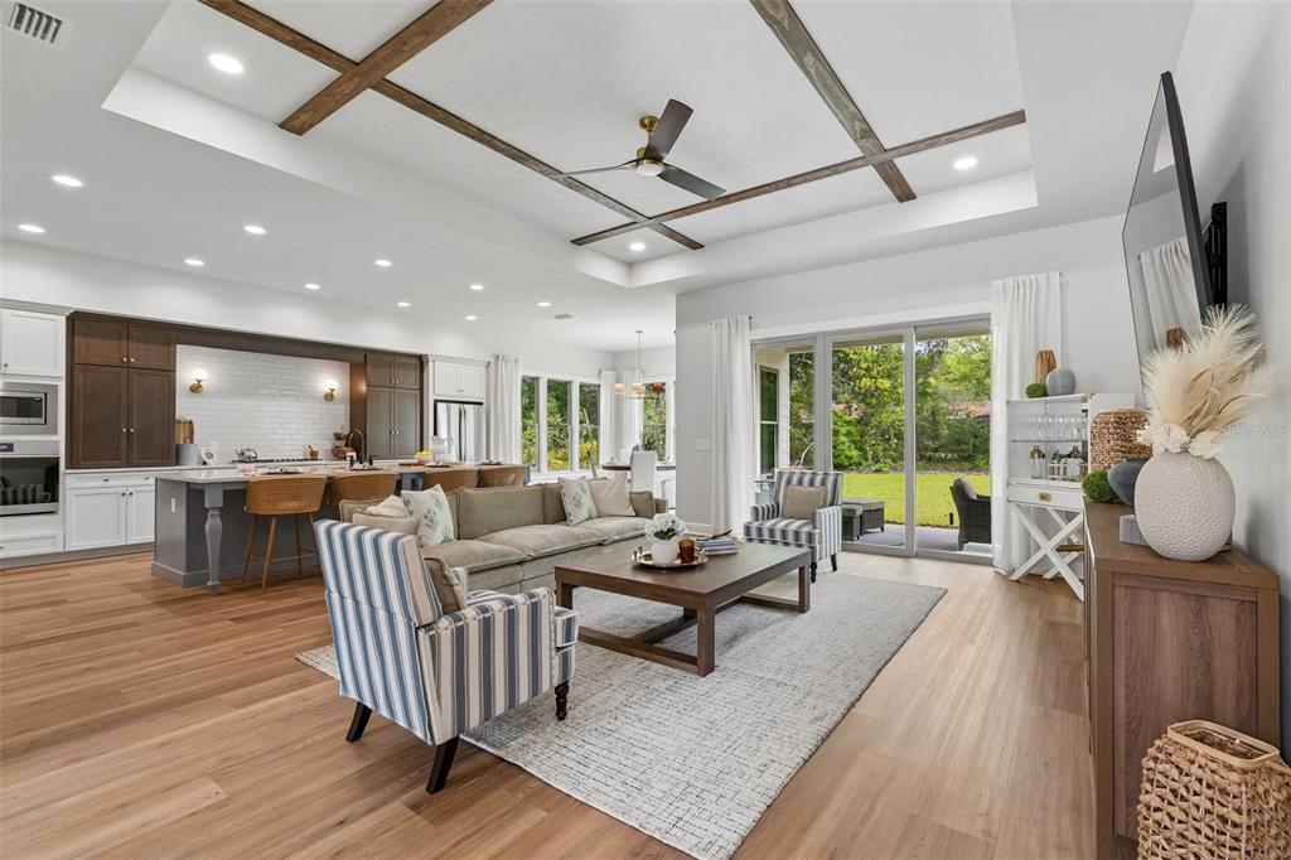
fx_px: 538
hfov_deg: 100.4
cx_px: 646
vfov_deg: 77.3
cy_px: 430
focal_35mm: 15
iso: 200
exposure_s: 1/8
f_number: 8
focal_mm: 10
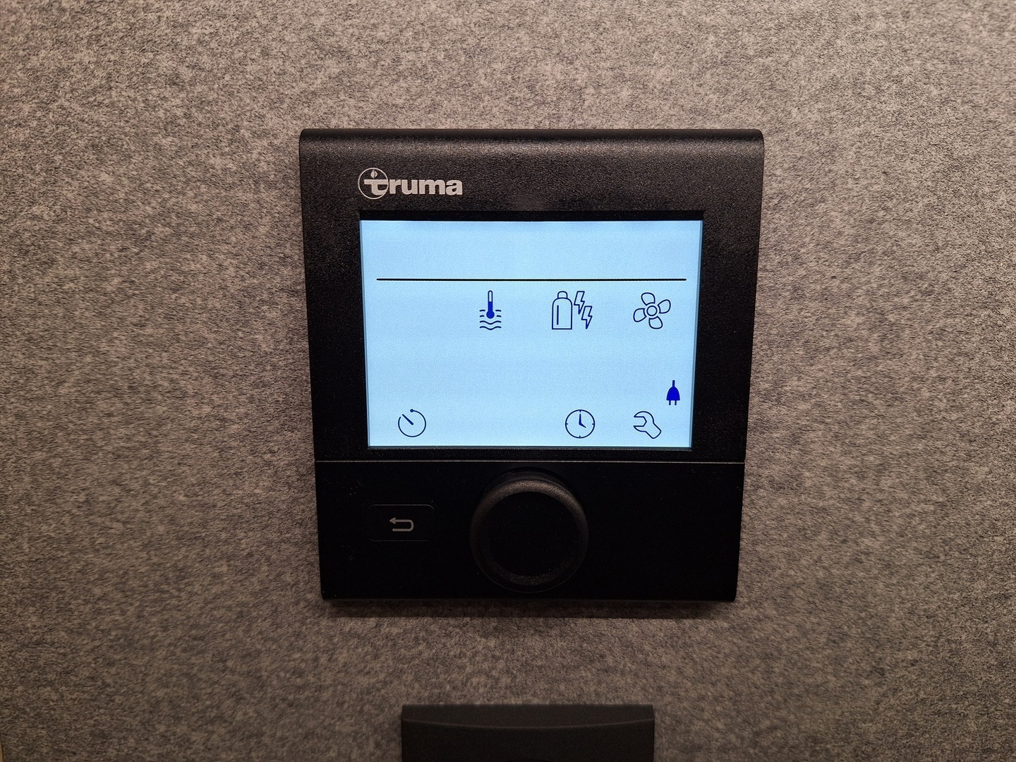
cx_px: 508
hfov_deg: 73.9
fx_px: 675
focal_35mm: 23
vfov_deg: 58.9
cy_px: 381
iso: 64
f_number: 1.8
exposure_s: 1/50
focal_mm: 5.54
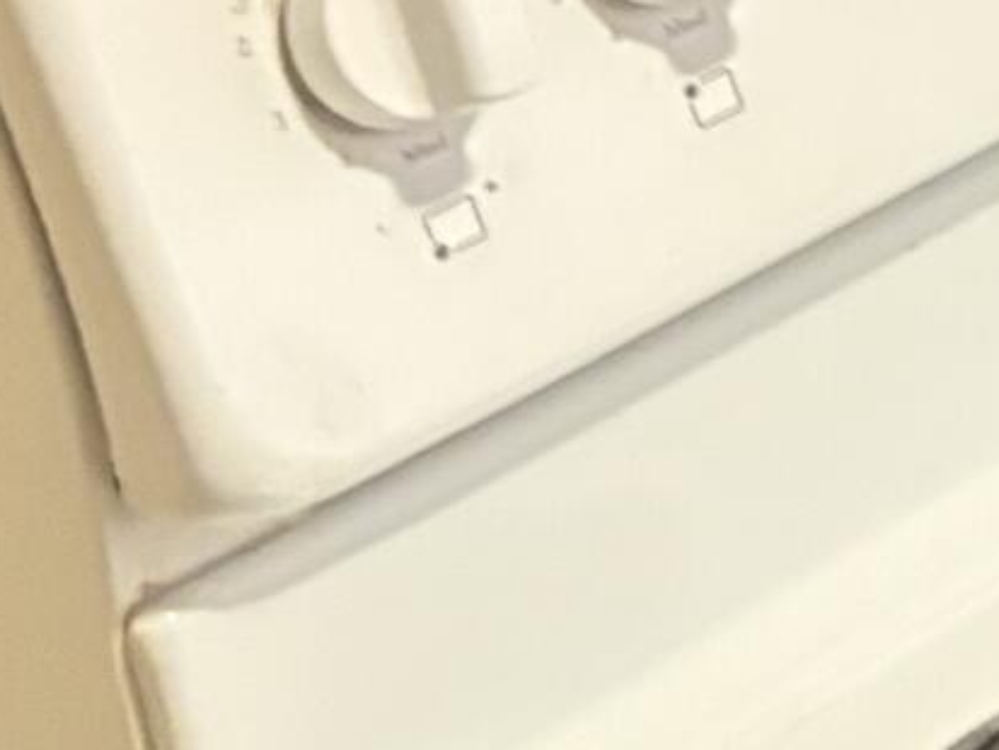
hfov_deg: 8.3
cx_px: 3304
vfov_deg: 7.5
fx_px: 5456
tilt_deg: -16.0
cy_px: -806
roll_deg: +1.7
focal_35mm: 189
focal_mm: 5.96
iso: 1000
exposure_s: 1/20
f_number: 1.6
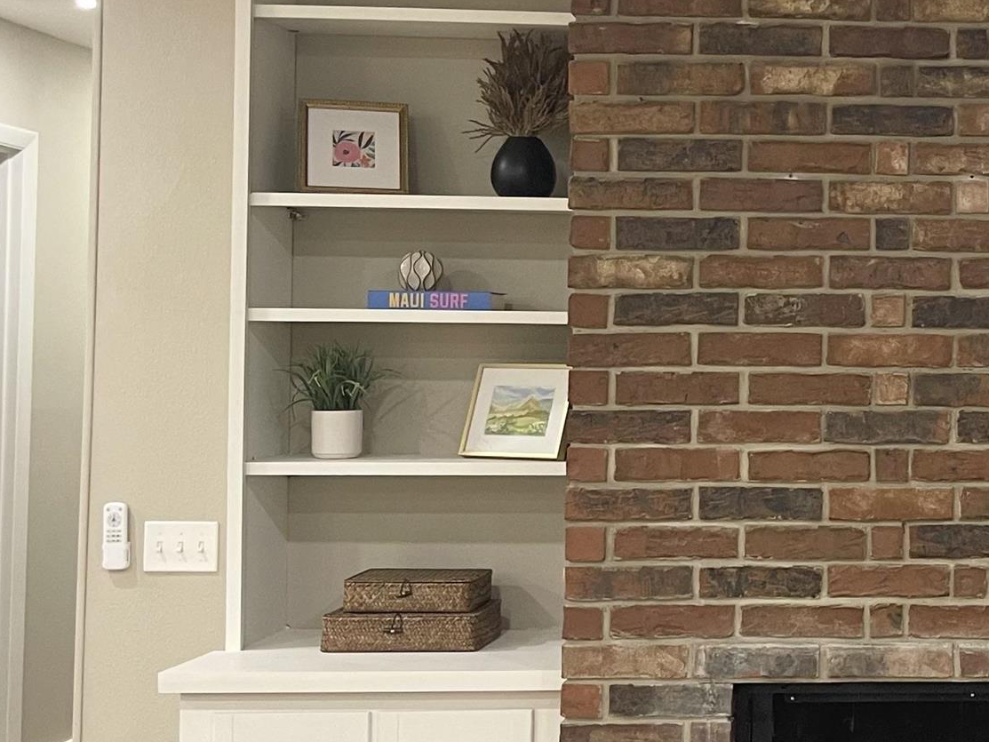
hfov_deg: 26.3
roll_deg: -0.5
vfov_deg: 21.3
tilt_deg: +0.5
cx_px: 1047
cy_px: 272
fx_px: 1972
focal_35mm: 69
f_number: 1.6
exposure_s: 1/60
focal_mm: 5.1
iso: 125
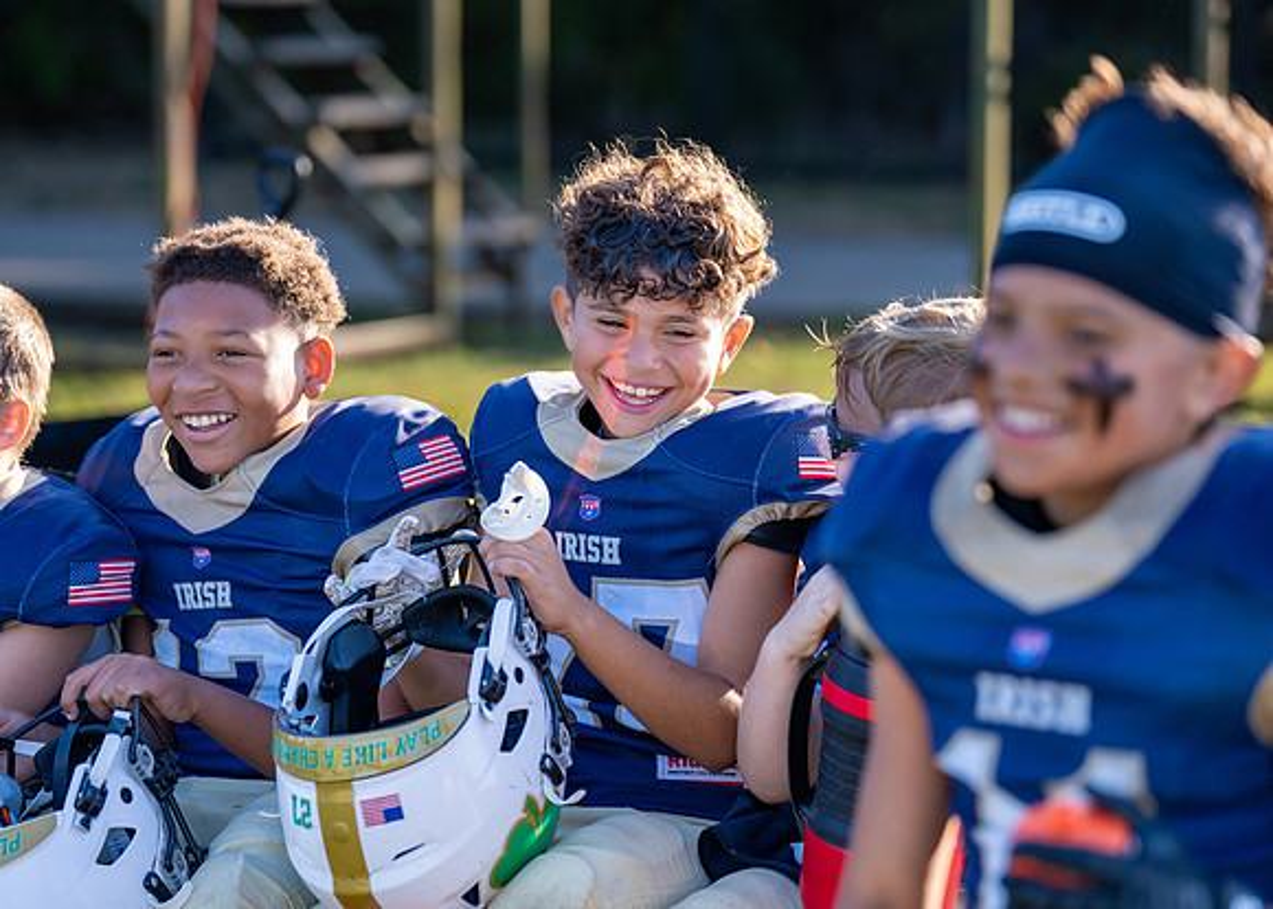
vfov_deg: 11.4
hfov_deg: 15.9
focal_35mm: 126
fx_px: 4567
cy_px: 432
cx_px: 581
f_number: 2.8
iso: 200
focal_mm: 111
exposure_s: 1/1250
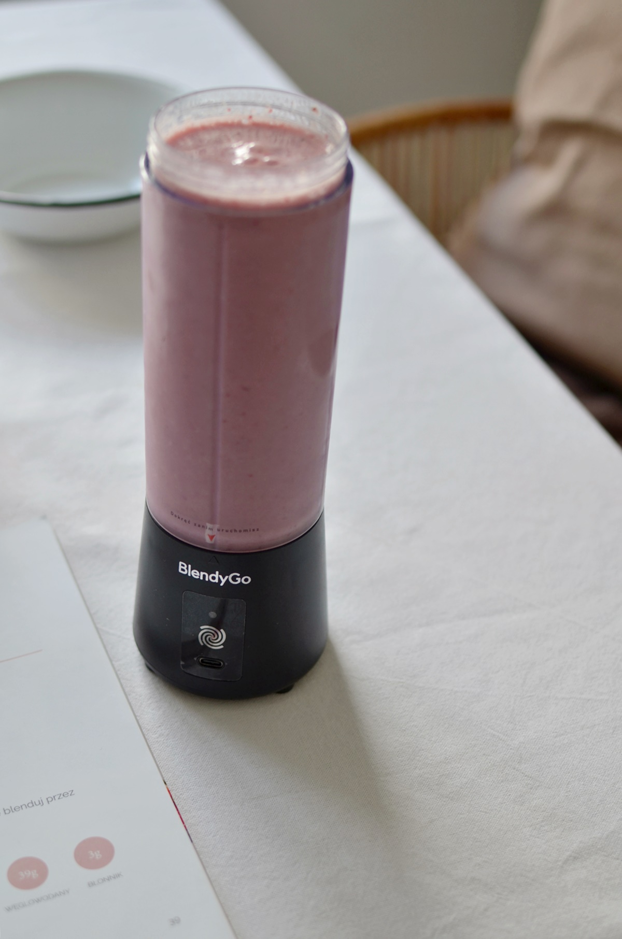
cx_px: 311
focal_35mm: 52
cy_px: 470
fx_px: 1367
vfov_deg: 37.9
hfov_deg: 25.6
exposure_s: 1/100
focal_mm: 35
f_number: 2.8
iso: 100
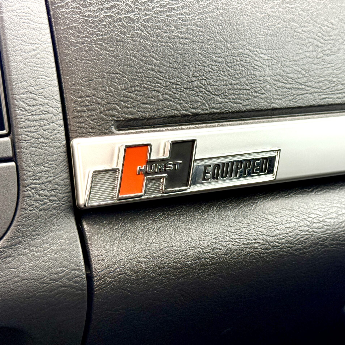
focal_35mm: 57
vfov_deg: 30.0
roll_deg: +1.7
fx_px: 643
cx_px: 202
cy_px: 174
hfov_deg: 30.0
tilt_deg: -8.2
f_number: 1.78
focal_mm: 6.76
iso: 125
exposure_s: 1/195
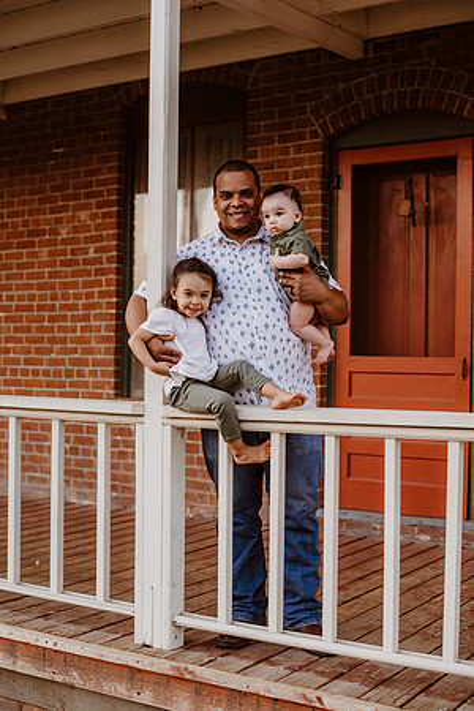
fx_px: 987
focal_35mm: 50
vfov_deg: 39.6
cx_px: 237
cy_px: 356
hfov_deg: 27.0
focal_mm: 50
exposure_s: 1/200
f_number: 3.2
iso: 640
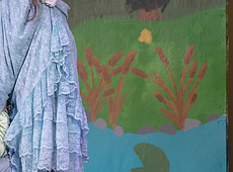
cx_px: 17
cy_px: 41
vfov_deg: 3.7
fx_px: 2665
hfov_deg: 5.0
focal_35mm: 398
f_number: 2.8
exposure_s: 1/250
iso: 200
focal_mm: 140
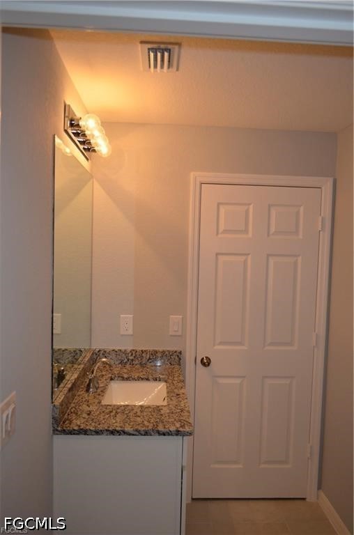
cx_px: 177
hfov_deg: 47.7
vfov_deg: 67.5
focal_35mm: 27
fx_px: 400
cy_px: 268
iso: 400
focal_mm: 18
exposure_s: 1/125
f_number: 3.5
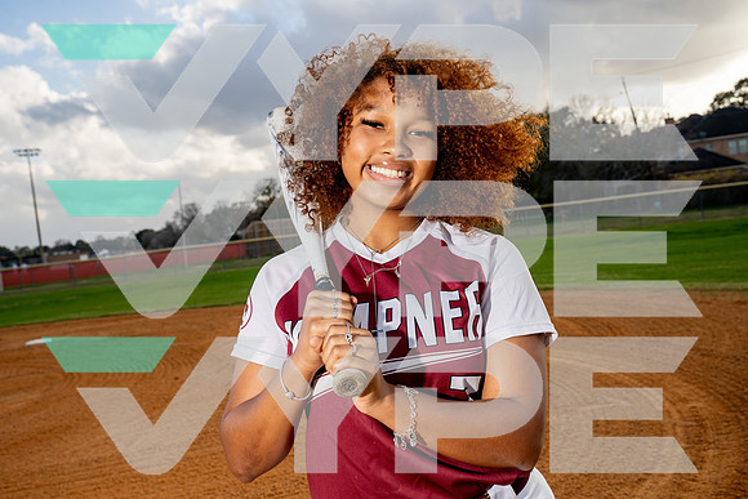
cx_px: 374
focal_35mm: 46
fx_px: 956
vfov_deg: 29.3
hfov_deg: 42.7
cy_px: 250
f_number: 9
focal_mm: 46
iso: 100
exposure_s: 1/250
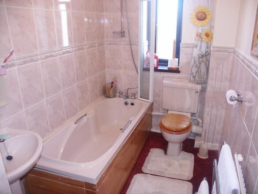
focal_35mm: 28
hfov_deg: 63.5
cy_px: 97
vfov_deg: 49.7
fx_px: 209
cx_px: 129
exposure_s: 1/45
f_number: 2.8
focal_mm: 7.33
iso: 200
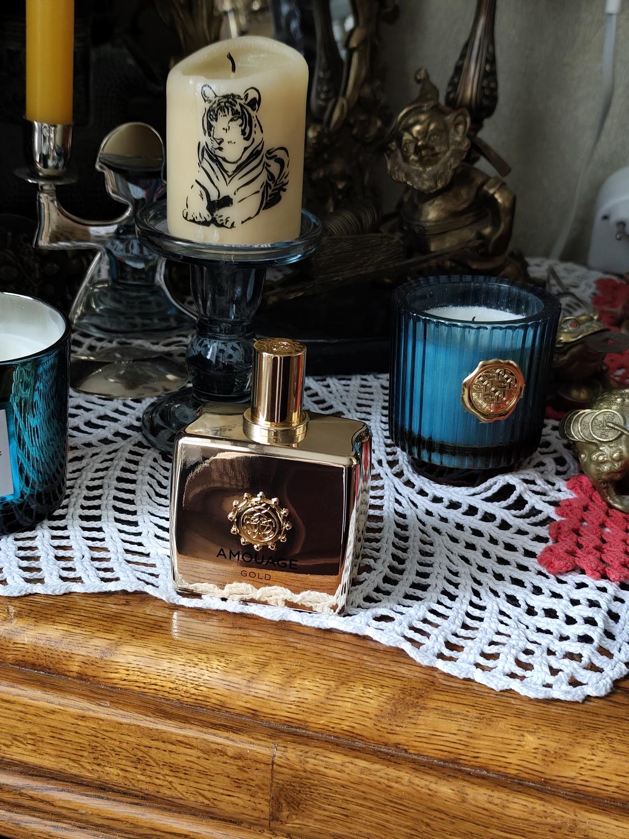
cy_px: 420
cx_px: 314
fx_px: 1114
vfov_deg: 41.2
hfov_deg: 31.5
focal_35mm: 46
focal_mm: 6.19
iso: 800
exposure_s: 1/33.3
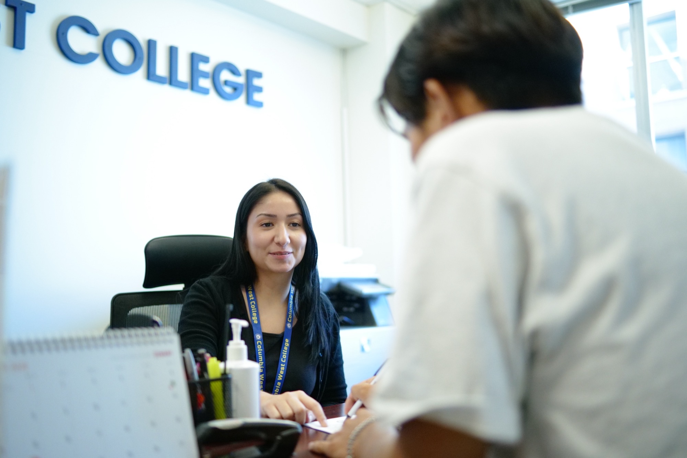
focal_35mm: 35
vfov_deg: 37.8
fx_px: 668
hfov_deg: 54.4
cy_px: 229
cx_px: 344
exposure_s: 1/1000
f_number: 2
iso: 16000
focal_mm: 35
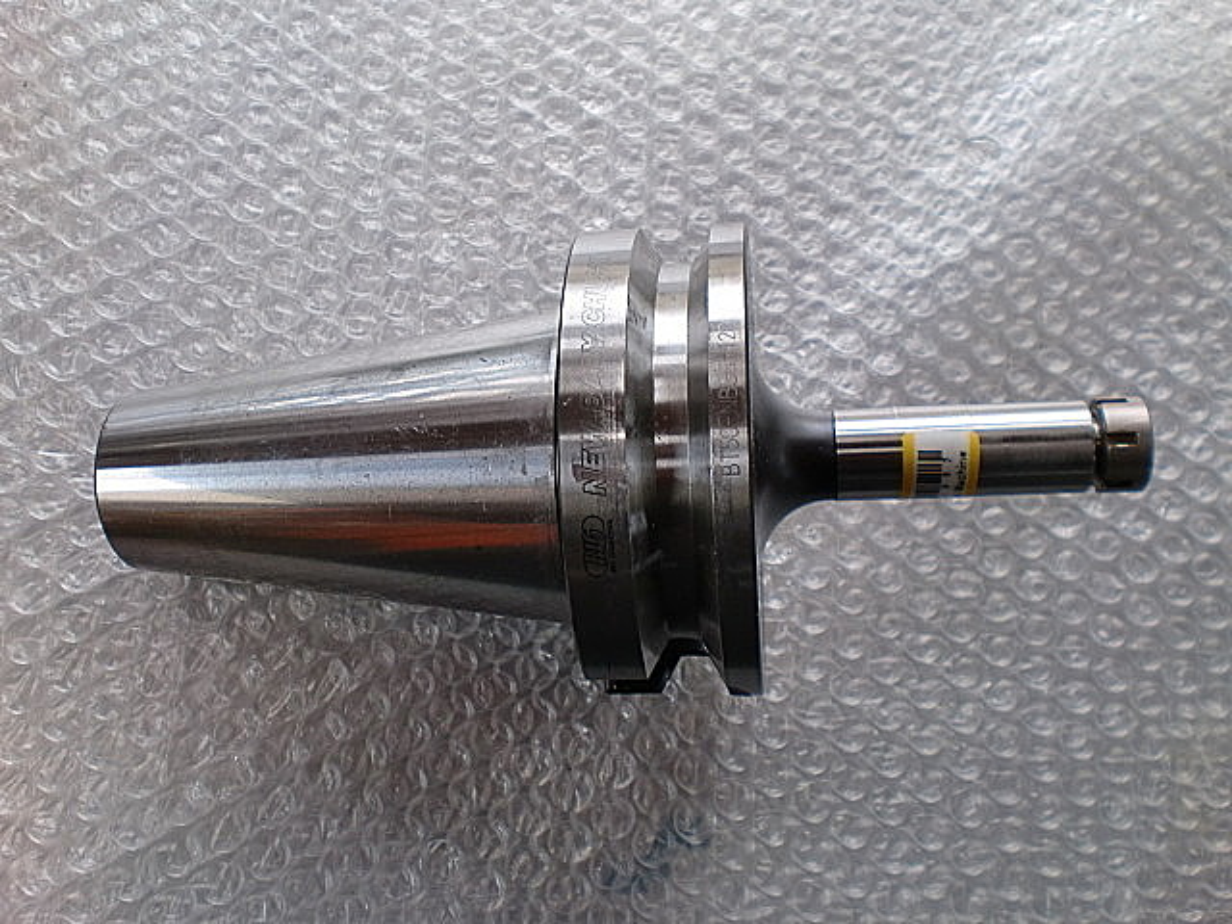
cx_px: 616
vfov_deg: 40.7
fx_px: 1246
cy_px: 462
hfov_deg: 52.6
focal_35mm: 35
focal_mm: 6.3
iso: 64
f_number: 3.1
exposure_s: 1/100
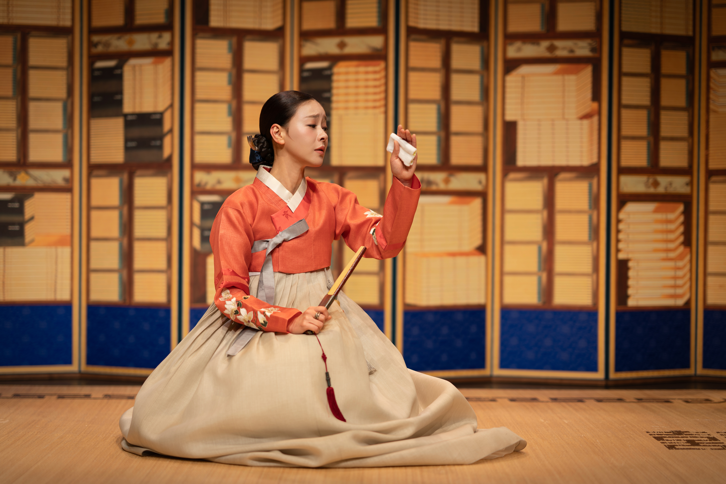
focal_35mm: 85
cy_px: 242
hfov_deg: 23.9
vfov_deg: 16.1
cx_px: 363
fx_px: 1714
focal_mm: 85
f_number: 1.4
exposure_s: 1/400
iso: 100
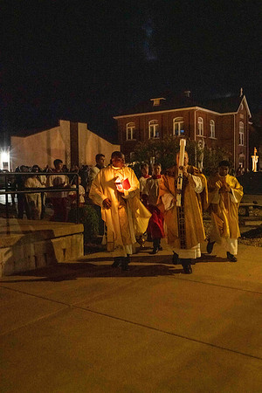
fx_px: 393
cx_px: 131
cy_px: 196
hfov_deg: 36.9
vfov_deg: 53.1
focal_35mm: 36
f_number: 6.3
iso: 8000
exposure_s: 1/40
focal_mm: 36
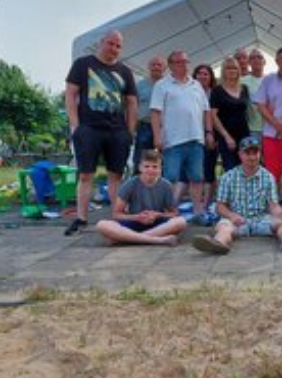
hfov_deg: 25.3
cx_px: 333
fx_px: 567
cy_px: 155
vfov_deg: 36.8
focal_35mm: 52
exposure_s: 1/193
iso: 32
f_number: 1.8
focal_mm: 5.23
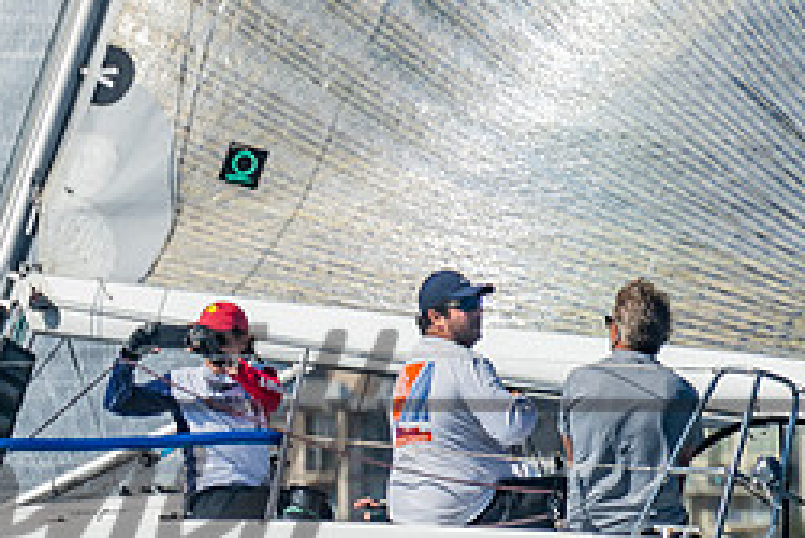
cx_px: -286
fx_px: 17764
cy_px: 412
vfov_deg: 1.7
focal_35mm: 794
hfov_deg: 2.6
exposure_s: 1/640
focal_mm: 200
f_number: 6.3
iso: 160
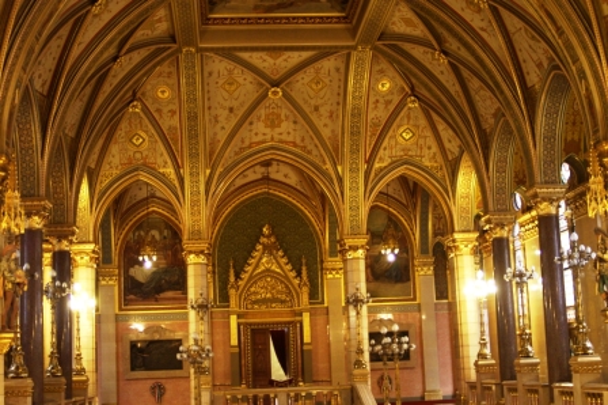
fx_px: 886
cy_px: 202
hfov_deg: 37.9
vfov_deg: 25.7
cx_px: 304
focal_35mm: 52
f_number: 3.5
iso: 800
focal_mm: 35
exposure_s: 1/15
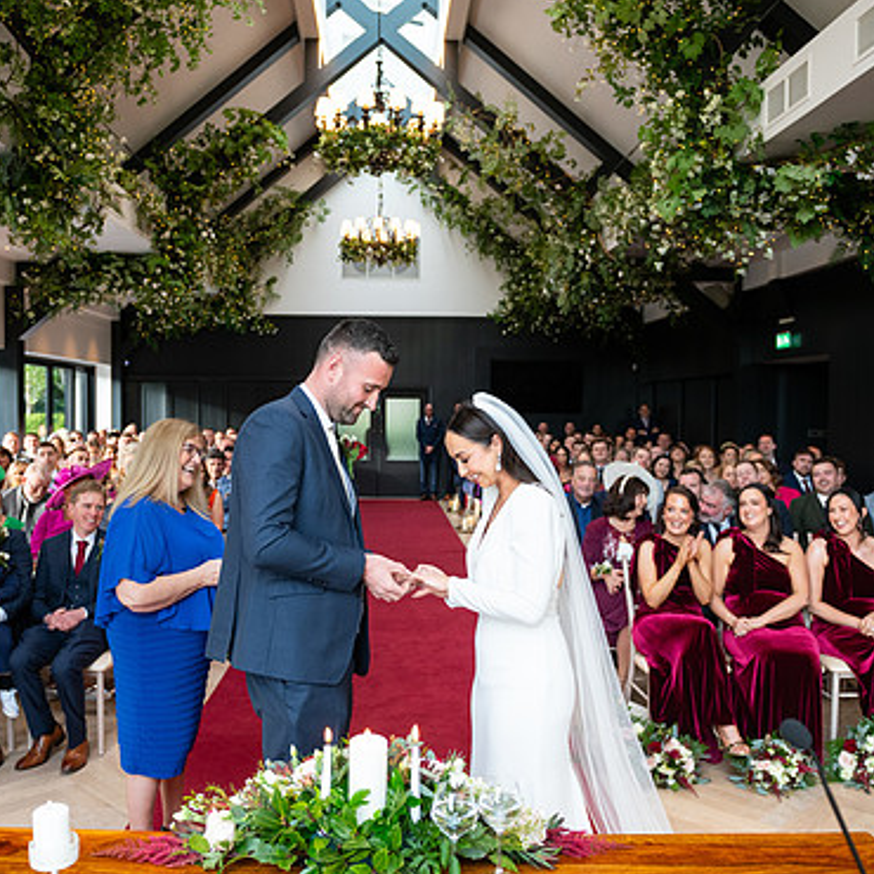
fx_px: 914
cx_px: 387
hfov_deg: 51.0
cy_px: 445
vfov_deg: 51.1
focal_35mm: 32
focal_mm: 24
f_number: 3.5
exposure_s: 1/160
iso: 640
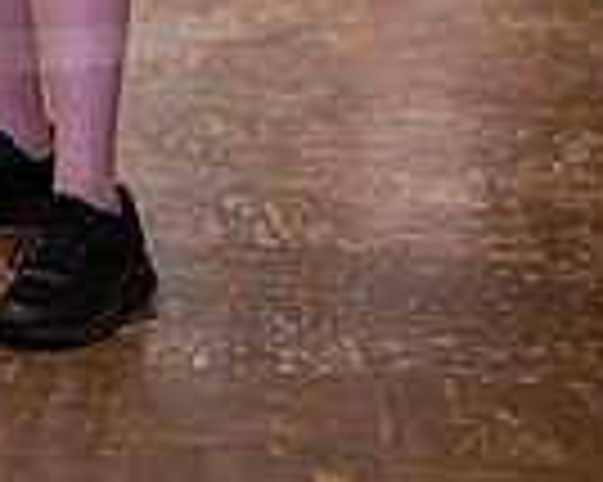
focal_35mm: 158
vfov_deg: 9.1
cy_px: -514
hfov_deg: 12.0
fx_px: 2818
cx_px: -32
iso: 500
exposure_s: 1/80
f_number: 1.2
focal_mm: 50
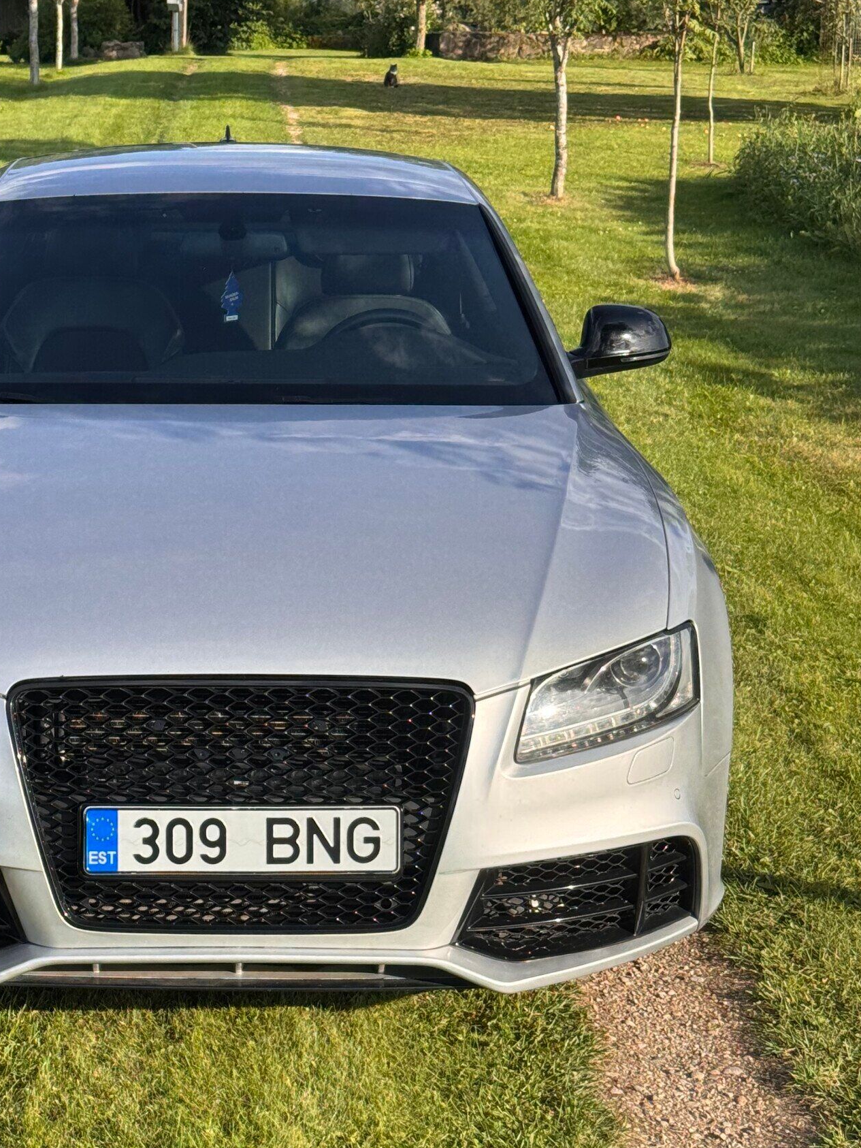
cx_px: 208
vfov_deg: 26.3
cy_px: 560
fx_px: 2454
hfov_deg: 19.7
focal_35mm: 74
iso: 64
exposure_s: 1/2717
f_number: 1.78
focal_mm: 6.76
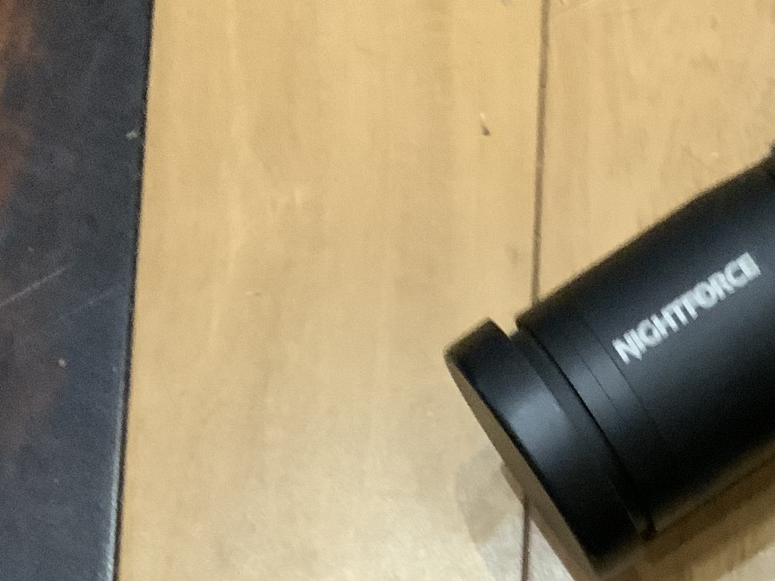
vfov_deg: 12.6
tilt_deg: -81.7
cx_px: 806
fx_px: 2462
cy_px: 950
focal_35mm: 110
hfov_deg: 17.4
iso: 250
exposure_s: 1/30
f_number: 1.8
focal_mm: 3
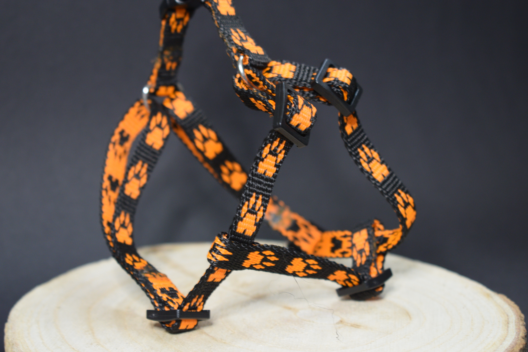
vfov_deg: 17.5
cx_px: 264
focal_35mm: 78
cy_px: 176
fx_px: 1144
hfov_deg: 26.0
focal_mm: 52
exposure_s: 1/13
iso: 800
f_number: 5.6
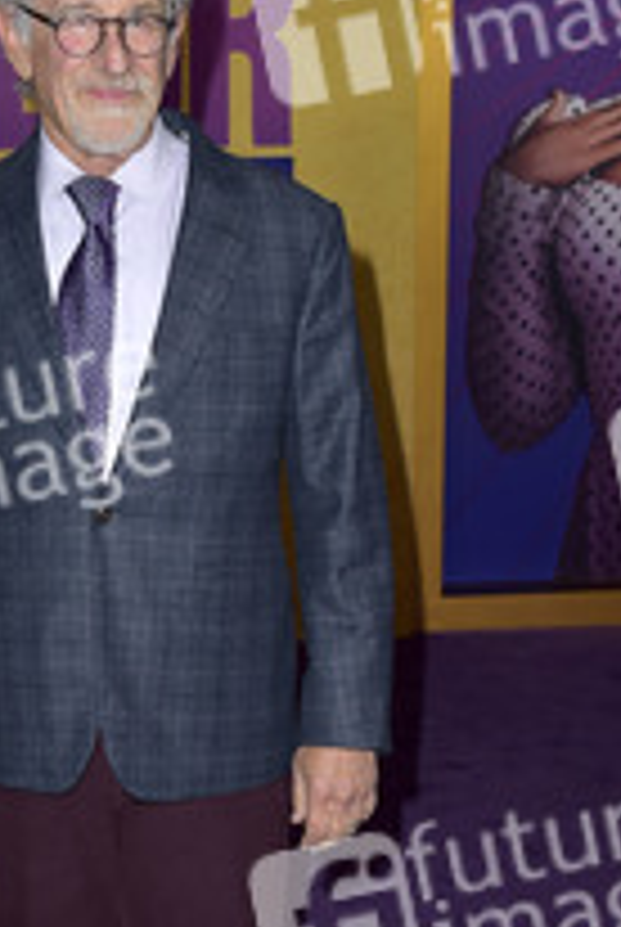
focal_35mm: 93
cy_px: 675
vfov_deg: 21.7
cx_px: 74
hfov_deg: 14.6
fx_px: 2398
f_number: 6.3
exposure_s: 1/250
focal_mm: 48
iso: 320
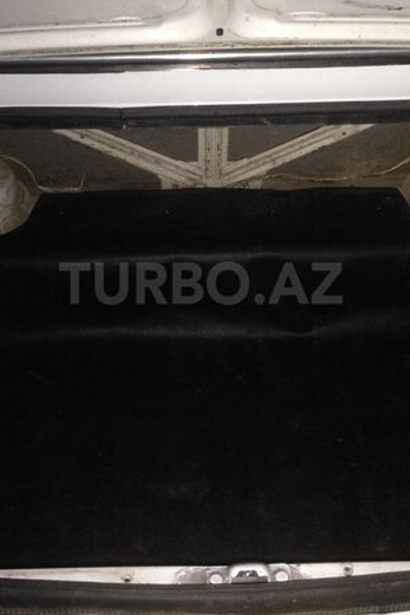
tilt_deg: -37.6
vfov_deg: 38.9
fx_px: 871
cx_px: 201
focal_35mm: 51
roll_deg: +0.6
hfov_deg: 26.5
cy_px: 283
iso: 250
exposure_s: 1/16
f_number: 2.4
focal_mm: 4.12
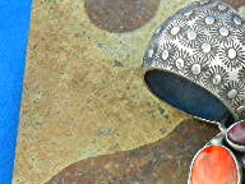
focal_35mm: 173
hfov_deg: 11.1
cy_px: 170
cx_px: 334
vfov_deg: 8.5
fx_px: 1224
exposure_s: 1/6
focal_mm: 9.3
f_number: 3.9
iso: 200
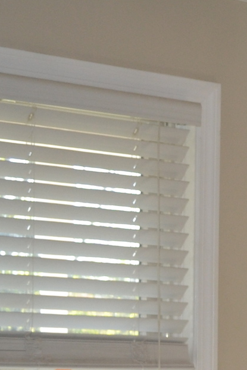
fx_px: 1524
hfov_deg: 8.1
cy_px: 357
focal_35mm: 148
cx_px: 717
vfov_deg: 13.7
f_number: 4
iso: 320
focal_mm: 20
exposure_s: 1/125
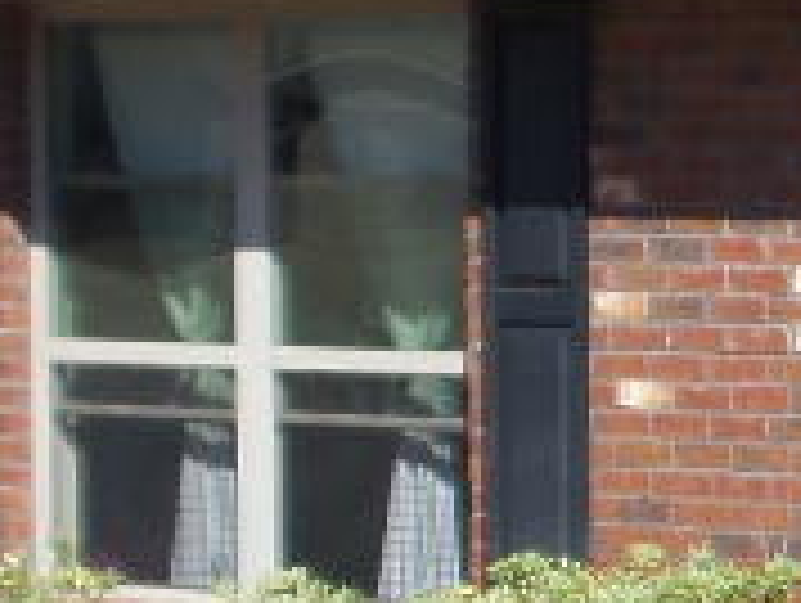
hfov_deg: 12.6
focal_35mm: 132
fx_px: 3059
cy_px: 374
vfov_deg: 11.3
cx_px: 1724
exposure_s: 1/800
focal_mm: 4.1
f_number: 3.5
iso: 100
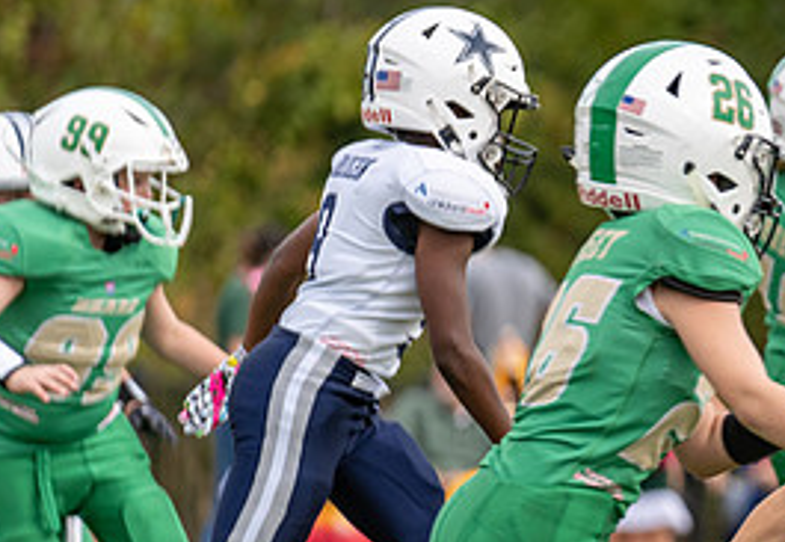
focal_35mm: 640
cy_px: 418
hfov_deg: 3.2
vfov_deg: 2.2
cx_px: 1223
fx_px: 14110
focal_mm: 200
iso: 200
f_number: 3.5
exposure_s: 1/1250
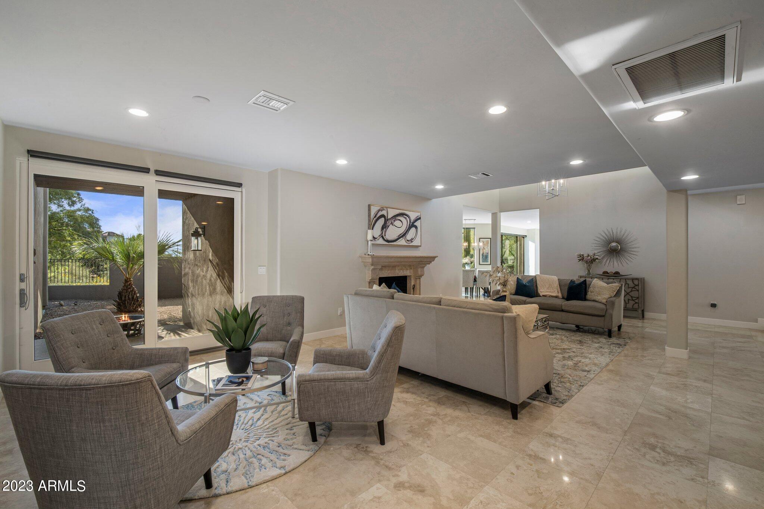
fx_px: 318
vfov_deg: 77.3
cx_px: 382
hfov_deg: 100.4
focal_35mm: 15
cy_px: 254
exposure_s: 1/5
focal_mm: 15
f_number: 13
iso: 400
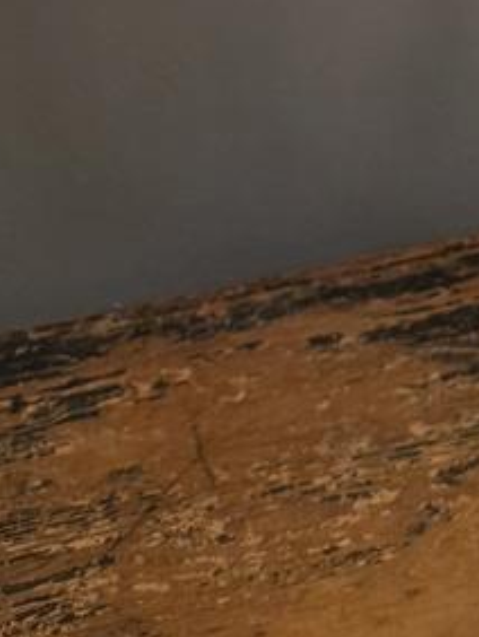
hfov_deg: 9.5
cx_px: 1209
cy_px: -409
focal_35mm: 136
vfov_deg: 13.4
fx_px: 2505
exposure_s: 1/100
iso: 200
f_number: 1.78
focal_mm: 6.76
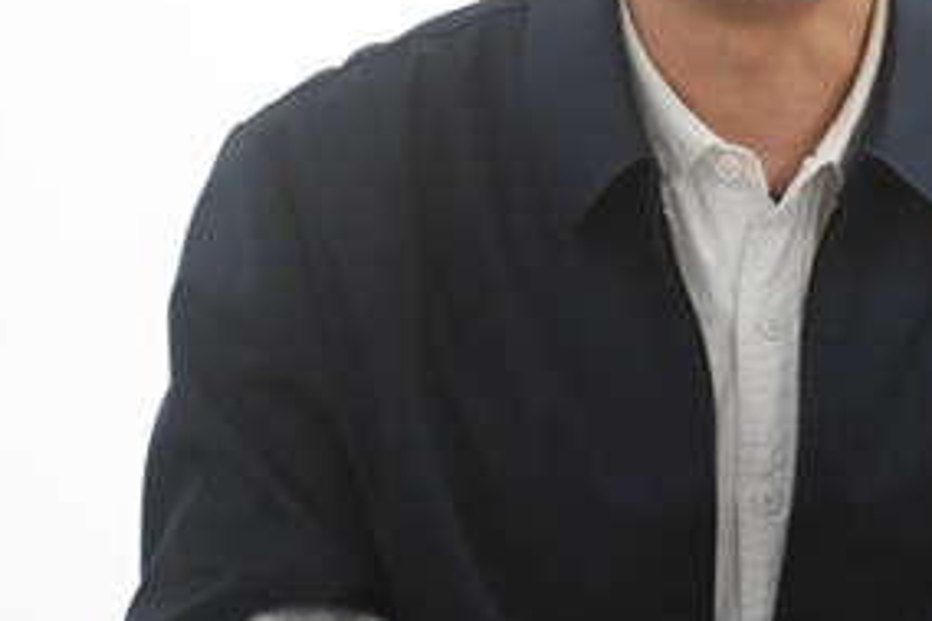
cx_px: 873
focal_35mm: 423
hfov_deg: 4.9
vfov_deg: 3.2
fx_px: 10944
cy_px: 64
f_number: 2.8
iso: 1250
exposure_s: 1/200
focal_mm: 150
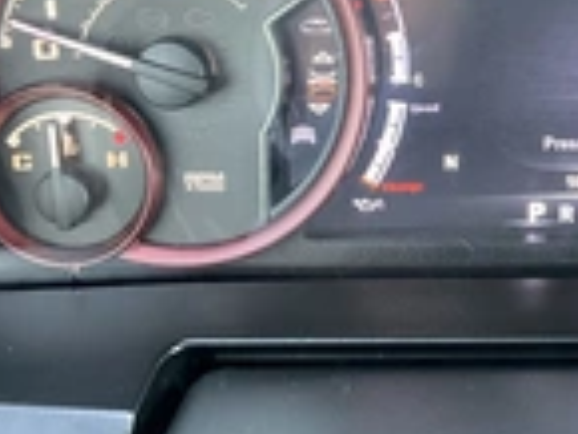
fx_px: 1337
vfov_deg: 18.5
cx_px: 506
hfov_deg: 23.8
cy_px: 223
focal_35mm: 80
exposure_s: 1/44
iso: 320
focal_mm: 3
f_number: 1.8
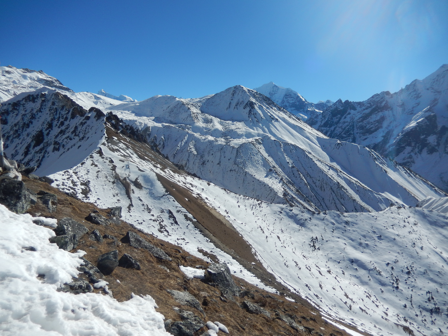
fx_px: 324
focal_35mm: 25
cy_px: 168
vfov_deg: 54.9
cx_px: 224
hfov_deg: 69.4
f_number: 6.8
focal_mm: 4.5
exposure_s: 1/800
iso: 125
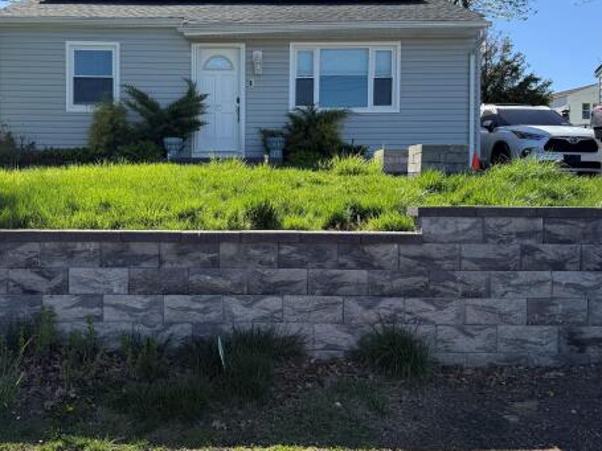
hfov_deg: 48.5
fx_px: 661
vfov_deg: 37.7
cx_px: 221
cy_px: 205
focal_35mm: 38
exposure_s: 1/2703
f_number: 1.78
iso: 80
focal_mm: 6.76
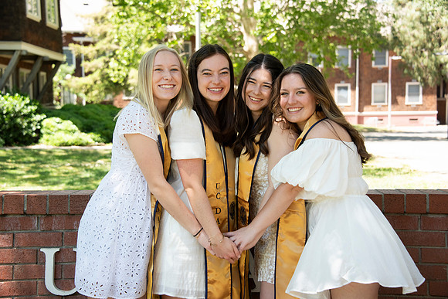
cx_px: 224
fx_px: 846
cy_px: 150
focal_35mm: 68
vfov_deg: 20.0
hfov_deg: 29.6
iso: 640
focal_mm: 68
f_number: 5.6
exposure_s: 1/320
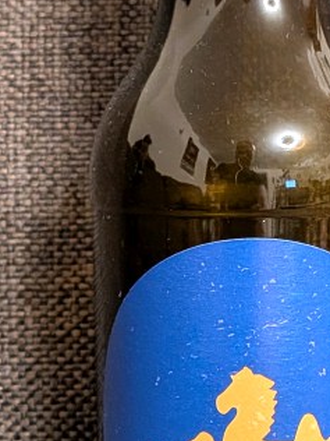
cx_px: 262
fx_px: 1157
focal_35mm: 91
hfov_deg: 16.1
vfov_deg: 21.5
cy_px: 234
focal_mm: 4.53
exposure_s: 1/50
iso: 69
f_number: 1.7
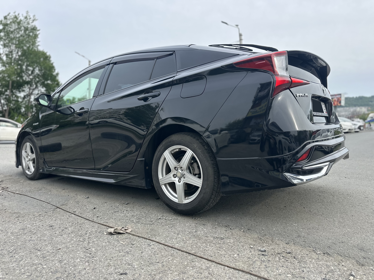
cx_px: 187
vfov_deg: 56.8
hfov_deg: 71.6
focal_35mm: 24
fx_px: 259
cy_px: 140
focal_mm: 6.86
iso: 80
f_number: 1.78
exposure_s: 1/1256
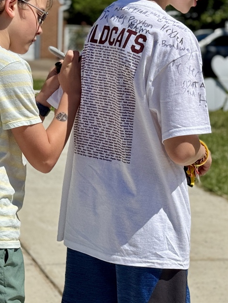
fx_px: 676
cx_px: 86
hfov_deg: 19.1
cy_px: 117
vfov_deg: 25.3
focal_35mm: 77
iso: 80
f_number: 1.78
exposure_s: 1/10526
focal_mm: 6.76
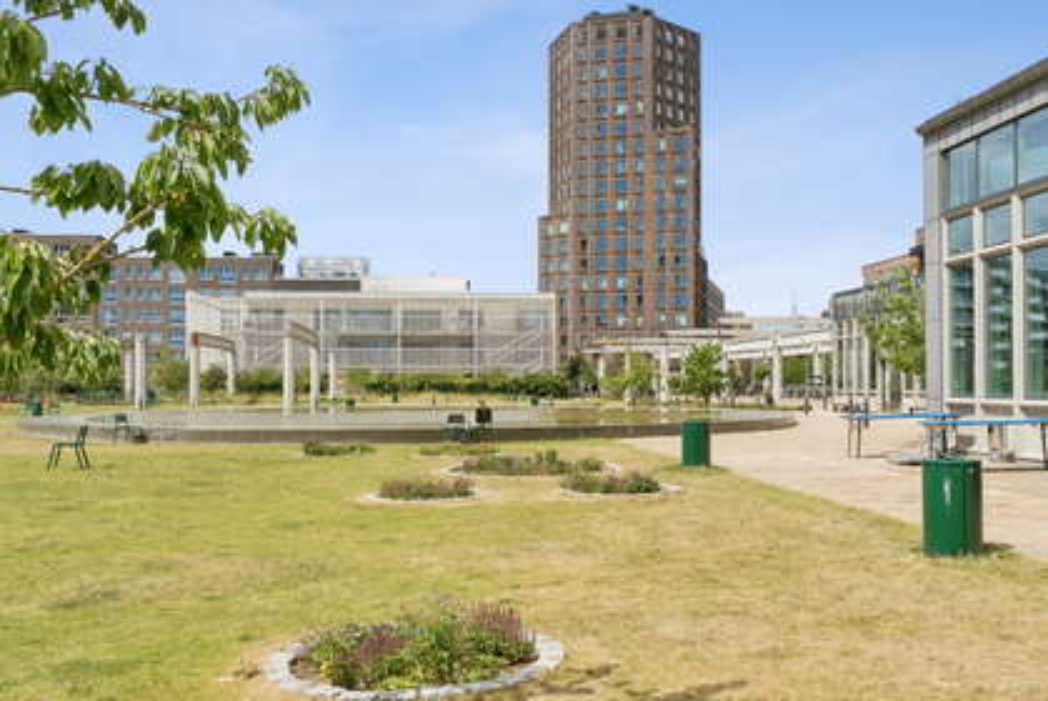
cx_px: 524
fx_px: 1049
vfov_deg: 36.9
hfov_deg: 53.1
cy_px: 350
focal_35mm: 36
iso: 200
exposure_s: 1/800
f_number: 8
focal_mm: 24
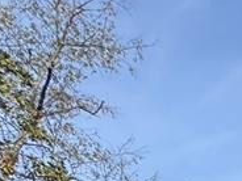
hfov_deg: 16.6
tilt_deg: -4.5
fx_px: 545
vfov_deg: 13.1
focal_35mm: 78
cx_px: 521
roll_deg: +3.7
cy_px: 459
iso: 40
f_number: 2.2
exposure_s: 1/565
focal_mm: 2.22
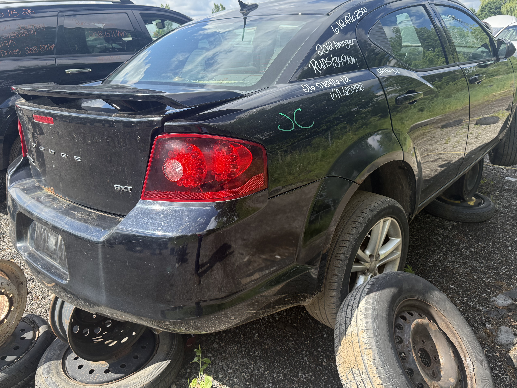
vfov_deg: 51.3
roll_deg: +2.6
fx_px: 403
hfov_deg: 65.3
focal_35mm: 27
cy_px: 180
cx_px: 264
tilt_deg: -17.7
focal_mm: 6.76
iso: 100
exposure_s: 1/1653
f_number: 1.78
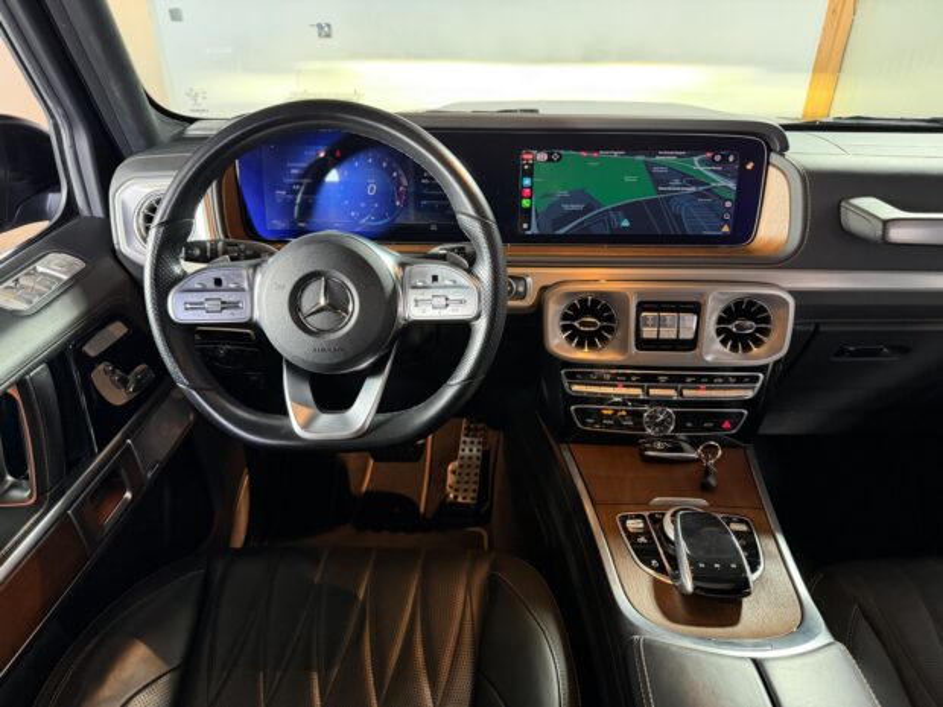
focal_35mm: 24
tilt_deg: -31.7
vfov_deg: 56.8
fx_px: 654
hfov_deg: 71.6
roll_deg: -0.2
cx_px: 472
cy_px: 354
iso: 800
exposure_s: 1/34
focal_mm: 6.76
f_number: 1.78
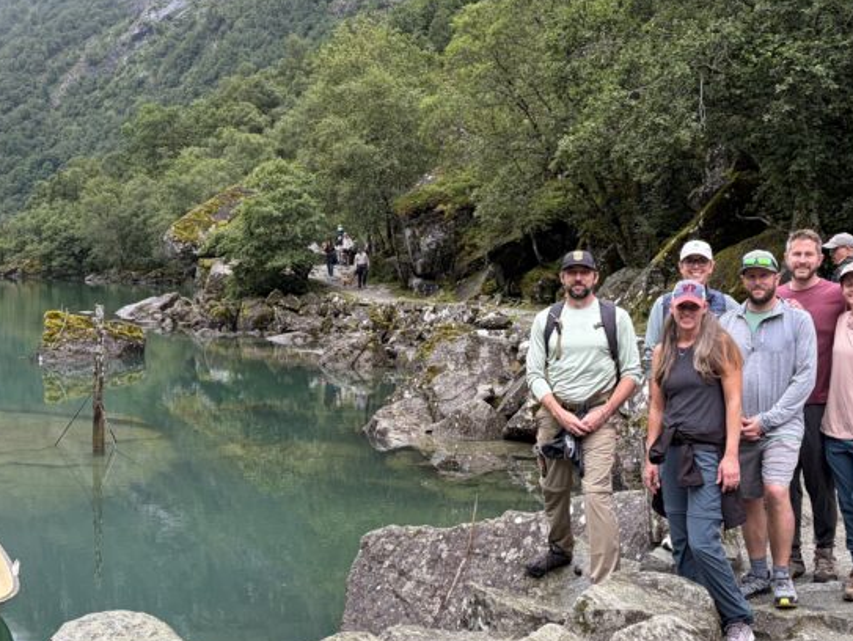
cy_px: 310
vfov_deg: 29.7
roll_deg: -0.6
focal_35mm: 49
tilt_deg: -1.6
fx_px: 1208
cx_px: 470
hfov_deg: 38.8
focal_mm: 5.96
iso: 64
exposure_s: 1/623
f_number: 1.6
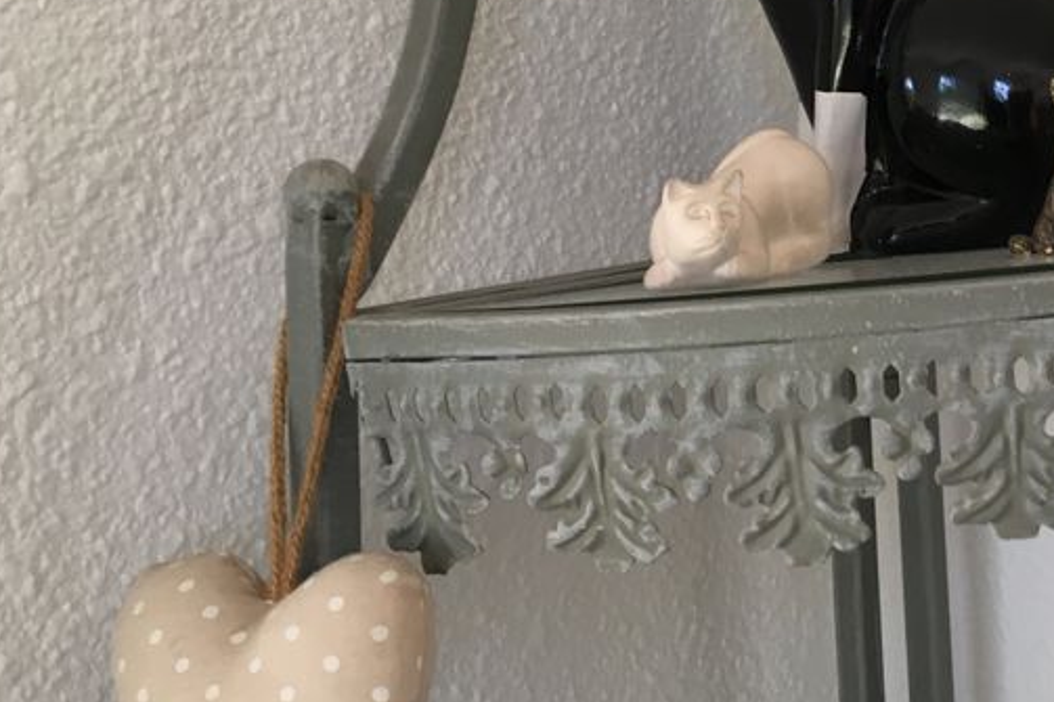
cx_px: 985
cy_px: 84
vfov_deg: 22.1
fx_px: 1756
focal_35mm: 60
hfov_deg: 31.5
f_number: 2.2
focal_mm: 4.15
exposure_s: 1/33
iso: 25
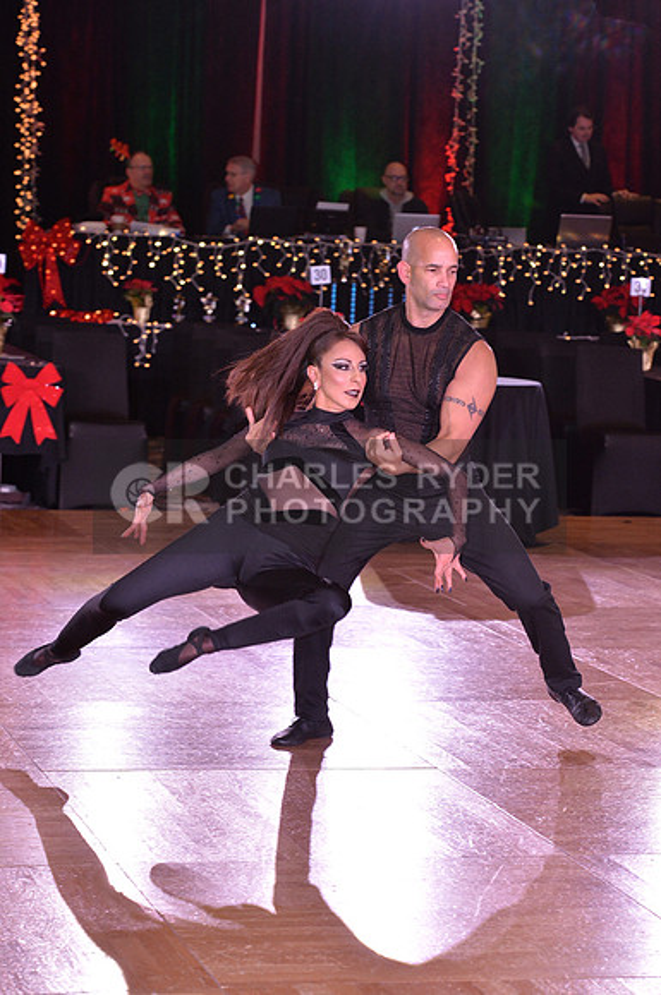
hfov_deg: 11.8
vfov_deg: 17.7
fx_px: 3204
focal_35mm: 116
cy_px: 498
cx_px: 330
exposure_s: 1/250
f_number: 6.3
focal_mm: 116
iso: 2000
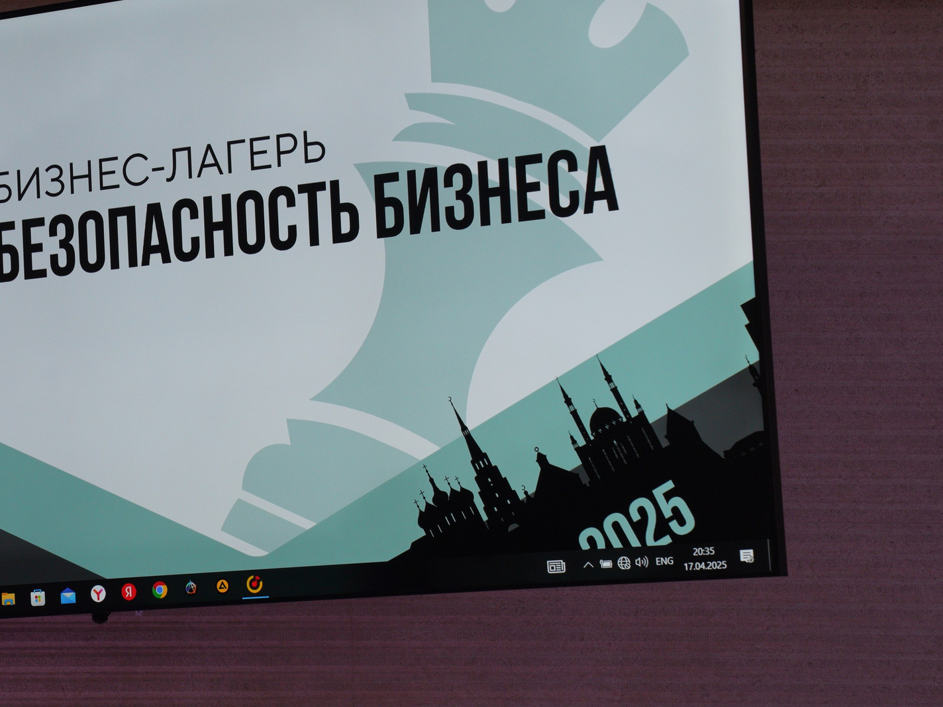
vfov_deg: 12.2
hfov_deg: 16.1
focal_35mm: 121
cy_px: 385
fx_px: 3296
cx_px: 130
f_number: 6.3
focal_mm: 70
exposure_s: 1/125
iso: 640
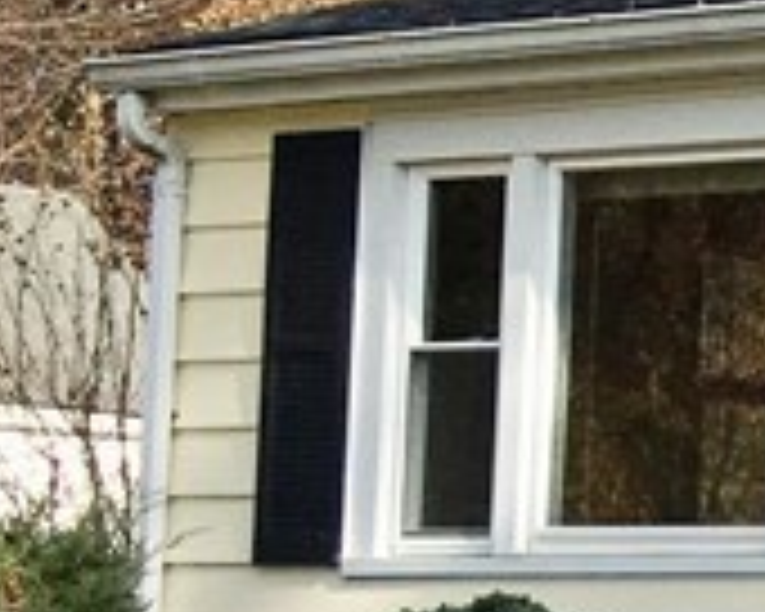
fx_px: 3872
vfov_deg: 9.0
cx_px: 2174
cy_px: 495
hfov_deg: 9.3
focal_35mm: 171
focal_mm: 4.15
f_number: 2.2
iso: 25
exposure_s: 1/1183
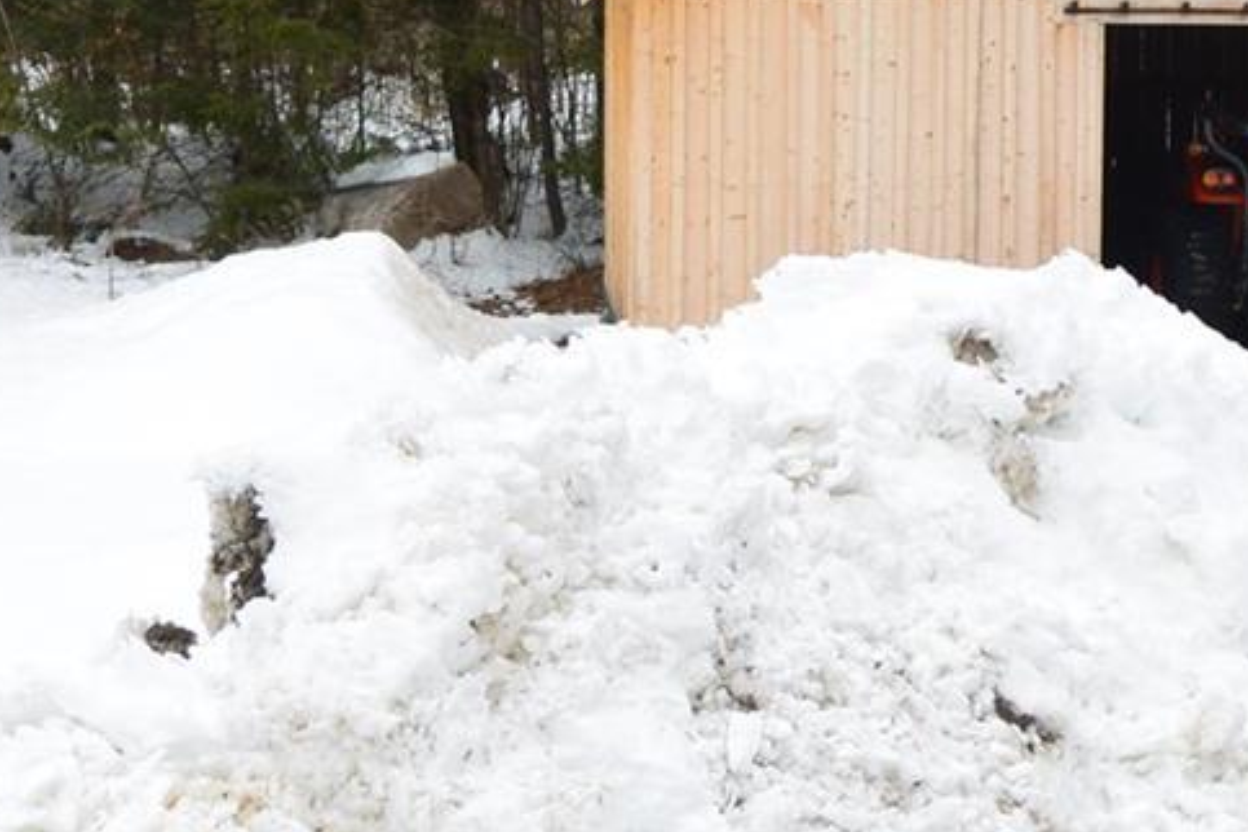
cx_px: 1160
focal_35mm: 125
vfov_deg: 10.9
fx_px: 4333
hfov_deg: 16.2
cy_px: 62
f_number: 5
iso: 160
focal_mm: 21.9
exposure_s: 1/500
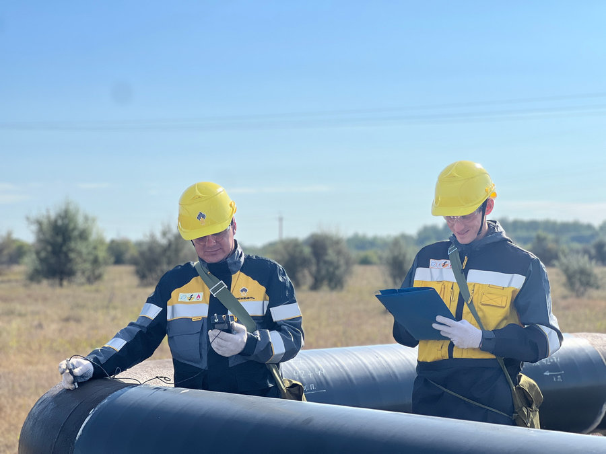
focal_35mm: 77
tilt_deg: +1.9
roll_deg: +0.3
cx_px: 303
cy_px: 227
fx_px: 1348
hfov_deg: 25.3
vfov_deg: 19.1
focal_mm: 9
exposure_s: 1/1309
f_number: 2.8
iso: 32
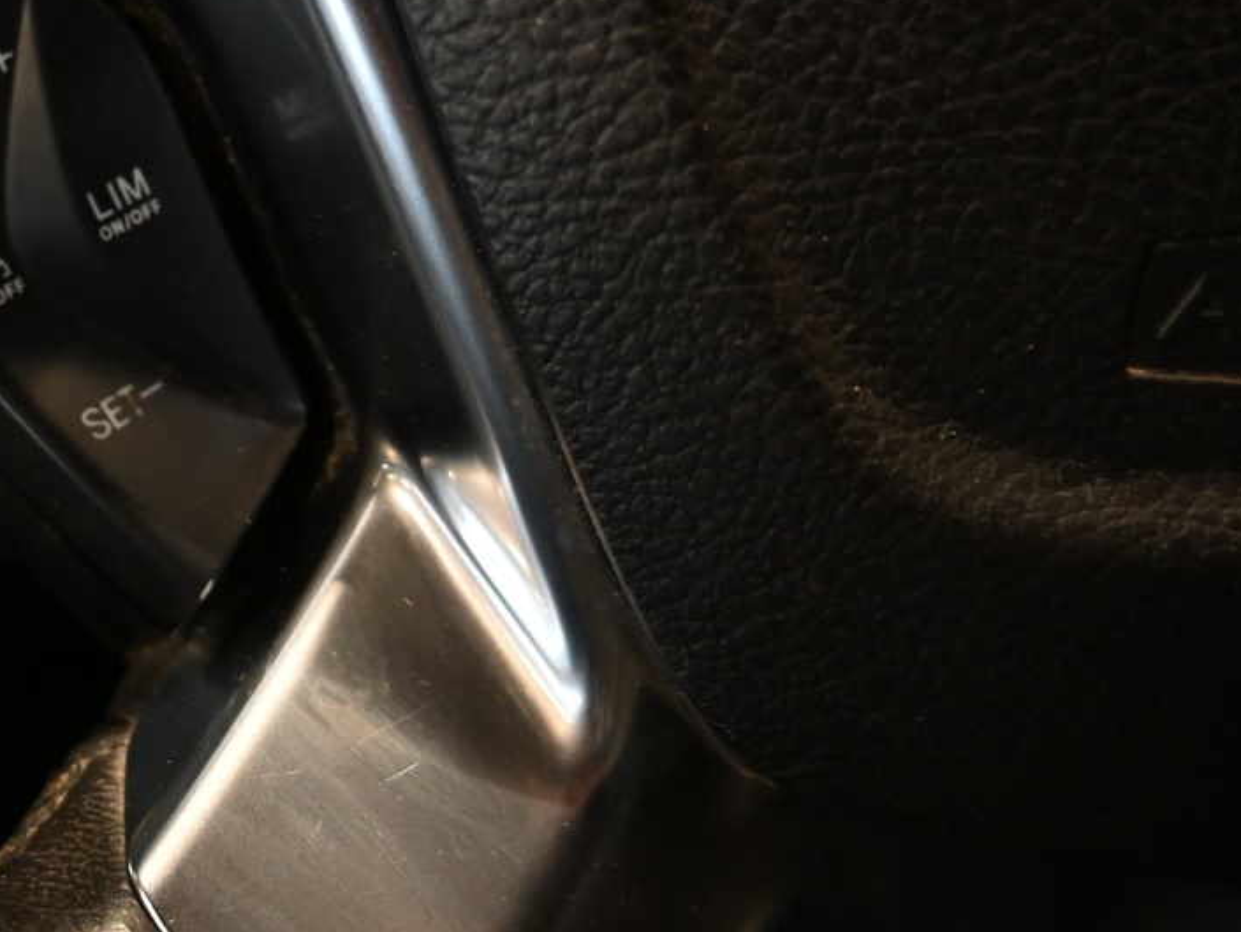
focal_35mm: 53
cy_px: 222
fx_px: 1900
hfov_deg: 32.9
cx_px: -26
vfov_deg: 27.1
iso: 900
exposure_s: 1/25
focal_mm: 16
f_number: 3.5
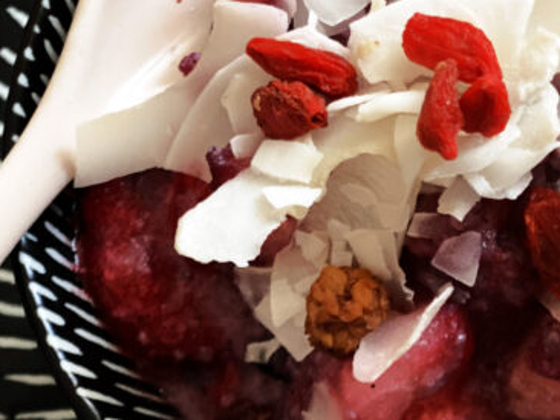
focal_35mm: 109
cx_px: 485
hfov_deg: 17.8
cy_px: 156
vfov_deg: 13.6
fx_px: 1765
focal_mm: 6
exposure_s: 1/40
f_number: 2
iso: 250
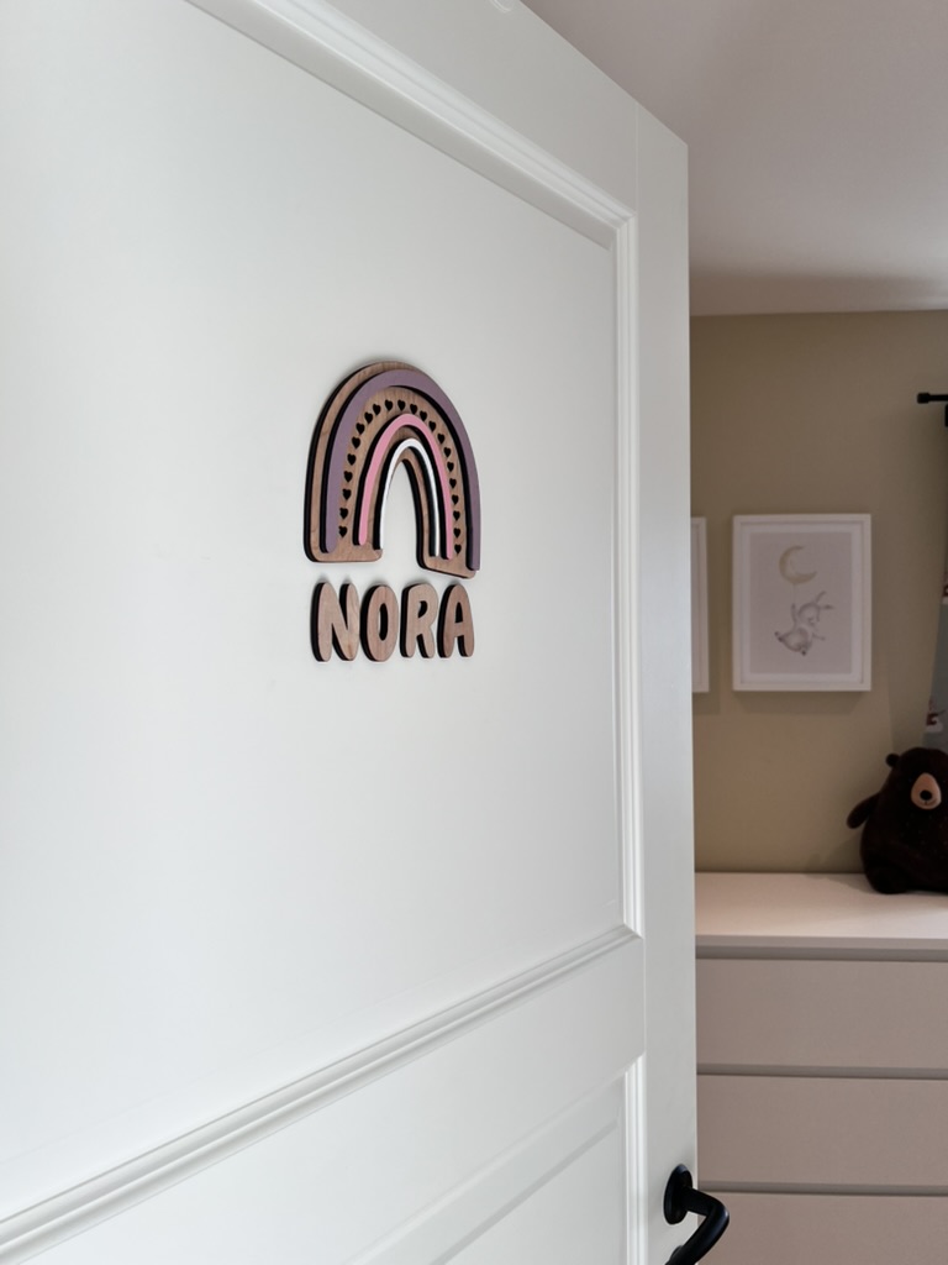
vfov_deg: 67.3
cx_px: 474
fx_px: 949
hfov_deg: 53.1
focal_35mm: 26
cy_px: 632
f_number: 1.5
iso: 40
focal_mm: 5.7
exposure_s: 1/196
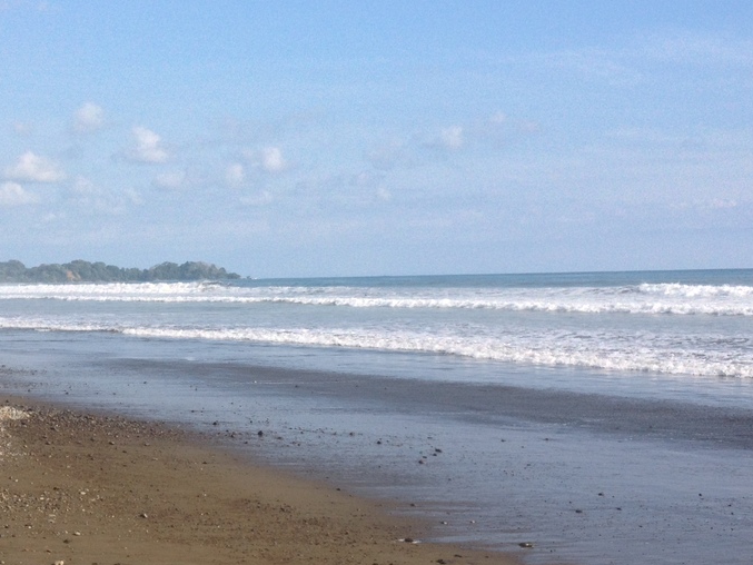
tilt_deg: -4.6
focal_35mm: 62
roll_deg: +2.0
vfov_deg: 23.6
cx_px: 234
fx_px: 1349
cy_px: 323
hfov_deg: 30.9
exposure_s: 1/1783
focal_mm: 4.28
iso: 50
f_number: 2.4
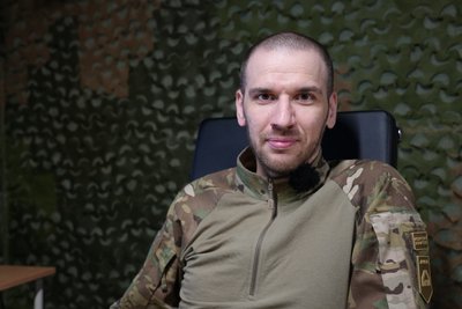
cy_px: 154
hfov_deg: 41.9
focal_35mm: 47
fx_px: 603
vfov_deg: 28.7
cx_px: 231
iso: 3200
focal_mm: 47
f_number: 4
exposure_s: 1/160
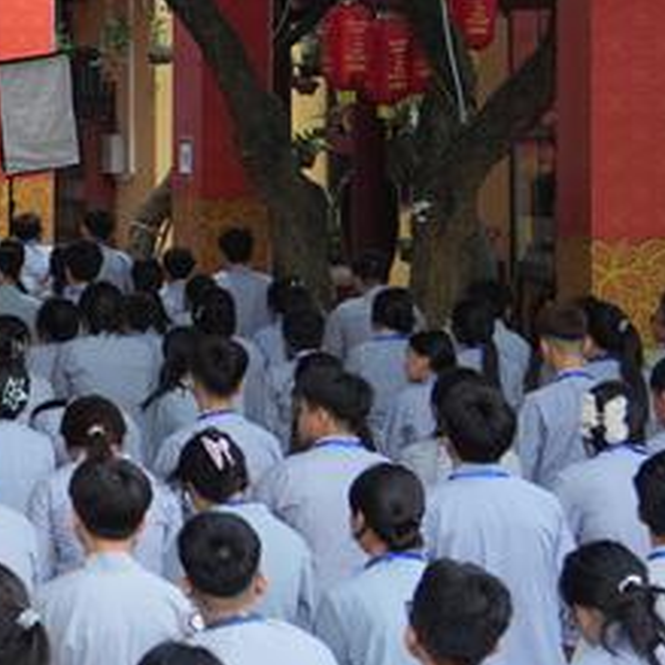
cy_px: 91
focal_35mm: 177
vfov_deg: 9.8
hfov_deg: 8.9
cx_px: -947
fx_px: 3847
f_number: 4.5
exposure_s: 1/125
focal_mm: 38
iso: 400
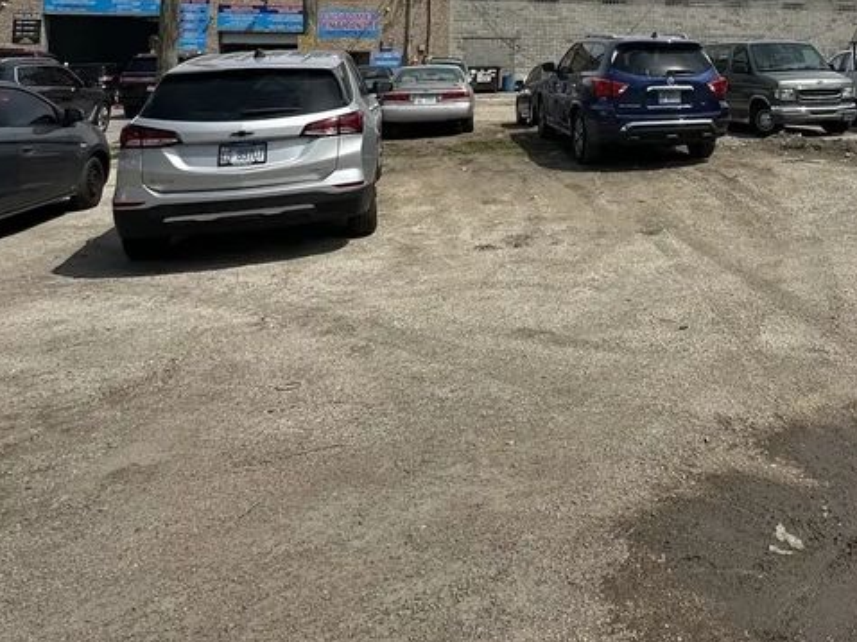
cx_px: 705
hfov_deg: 55.1
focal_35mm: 30
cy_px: -4
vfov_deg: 40.7
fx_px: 742
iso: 50
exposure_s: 1/3861
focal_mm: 2.22
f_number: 2.2
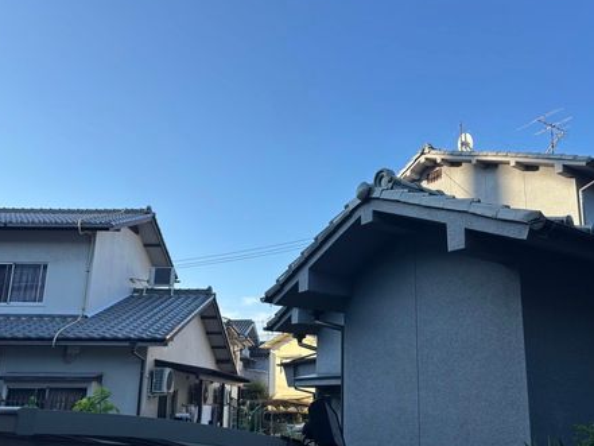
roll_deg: -1.7
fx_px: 566
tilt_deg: +13.3
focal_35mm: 33
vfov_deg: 42.8
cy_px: 265
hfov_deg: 55.1
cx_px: 341
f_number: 1.6
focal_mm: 5.96
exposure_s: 1/1178
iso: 50
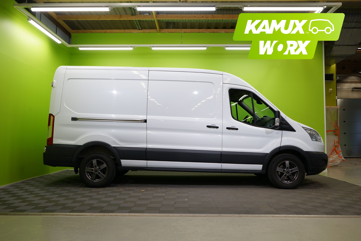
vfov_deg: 45.0
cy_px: 120
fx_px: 291
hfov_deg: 63.7
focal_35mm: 29
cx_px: 180
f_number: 6.3
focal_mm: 29
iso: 400
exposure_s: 1/30
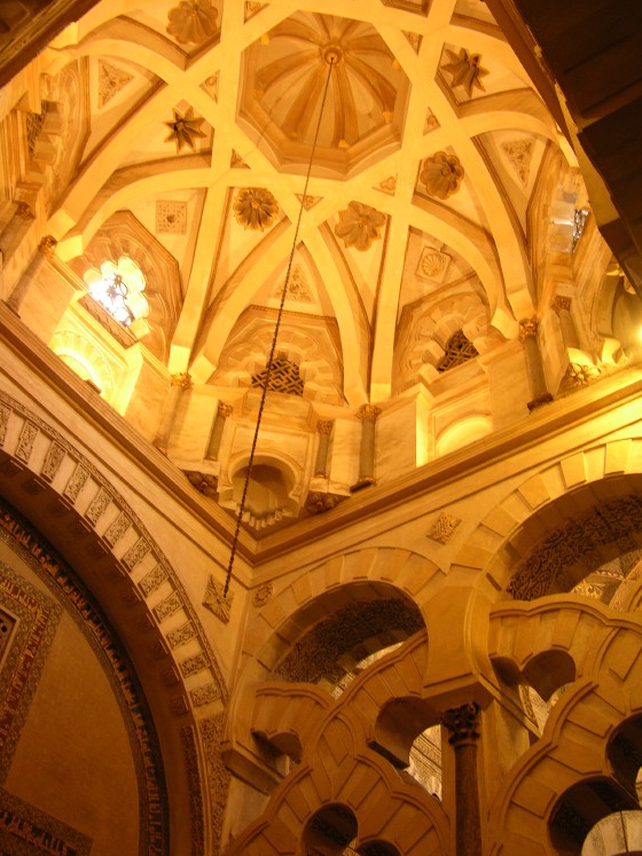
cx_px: 329
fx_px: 890
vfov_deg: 51.4
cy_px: 429
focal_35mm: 36
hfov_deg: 39.6
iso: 104
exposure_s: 1/3.9
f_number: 2.8
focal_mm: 8.9
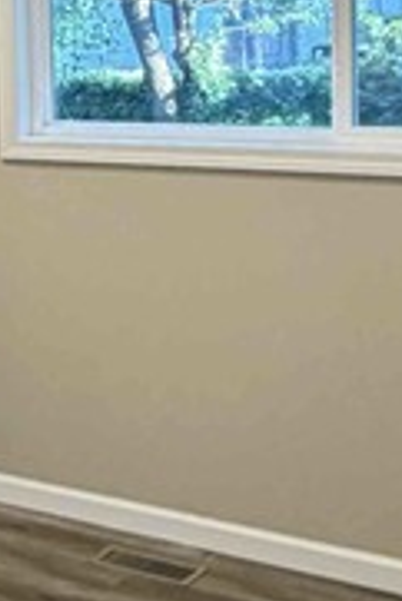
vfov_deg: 23.0
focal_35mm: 87
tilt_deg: -3.6
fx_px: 1454
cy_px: 120
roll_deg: +3.7
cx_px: -243
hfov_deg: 14.4
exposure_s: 1/60
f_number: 2.2
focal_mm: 2.22
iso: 250
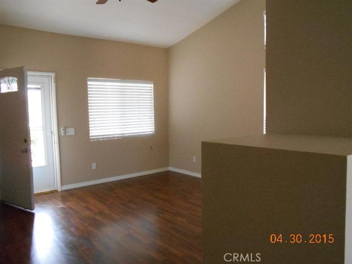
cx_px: 176
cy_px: 132
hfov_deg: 67.3
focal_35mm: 26
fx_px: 264
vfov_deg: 53.1
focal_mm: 4.6
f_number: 3.2
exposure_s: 1/160
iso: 800
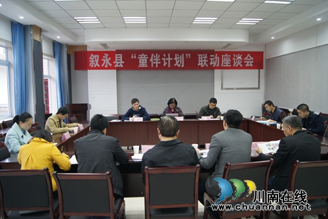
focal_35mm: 27
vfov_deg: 47.9
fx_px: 246
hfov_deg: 67.4
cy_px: 110
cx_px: 164
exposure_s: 1/30
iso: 500
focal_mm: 18
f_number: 3.5
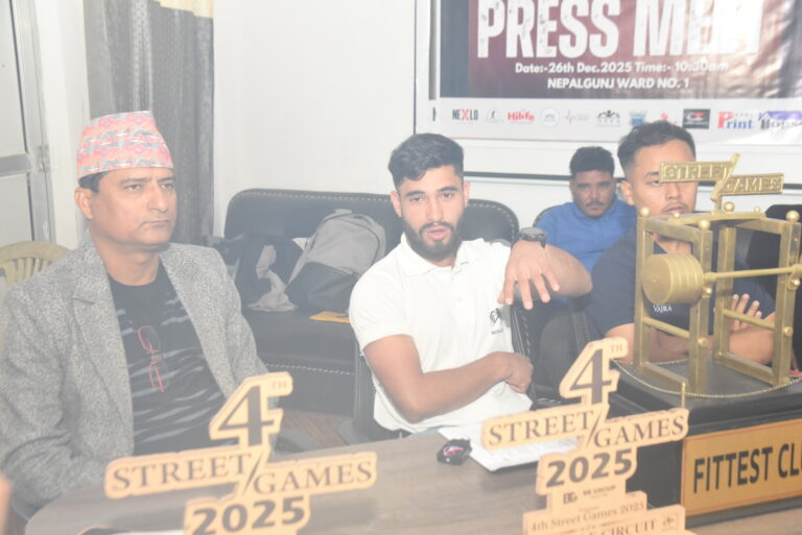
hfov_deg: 42.7
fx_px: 1025
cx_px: 401
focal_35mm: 46
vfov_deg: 29.3
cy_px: 268
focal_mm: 46
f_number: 6.3
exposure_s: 1/125
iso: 3200
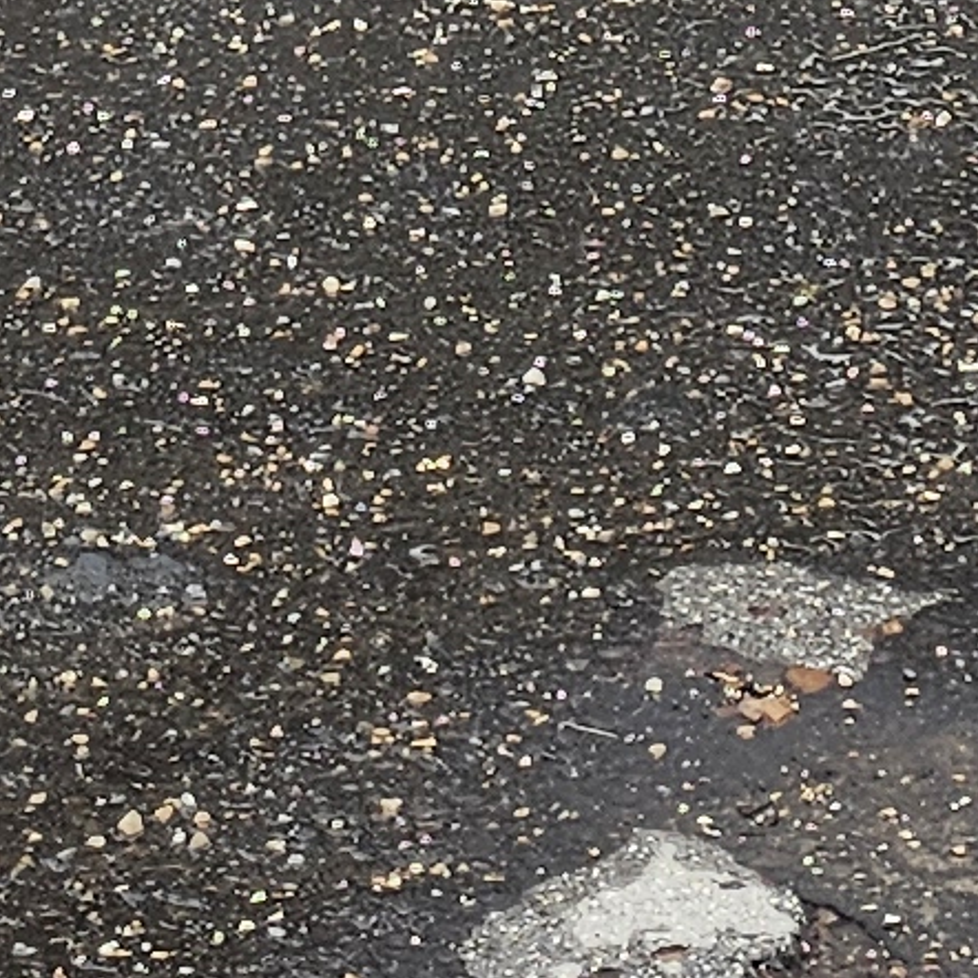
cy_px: -1921
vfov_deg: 8.2
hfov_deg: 9.5
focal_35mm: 184
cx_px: 270
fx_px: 5881
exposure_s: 1/180
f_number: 1.7
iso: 16
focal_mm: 6.3
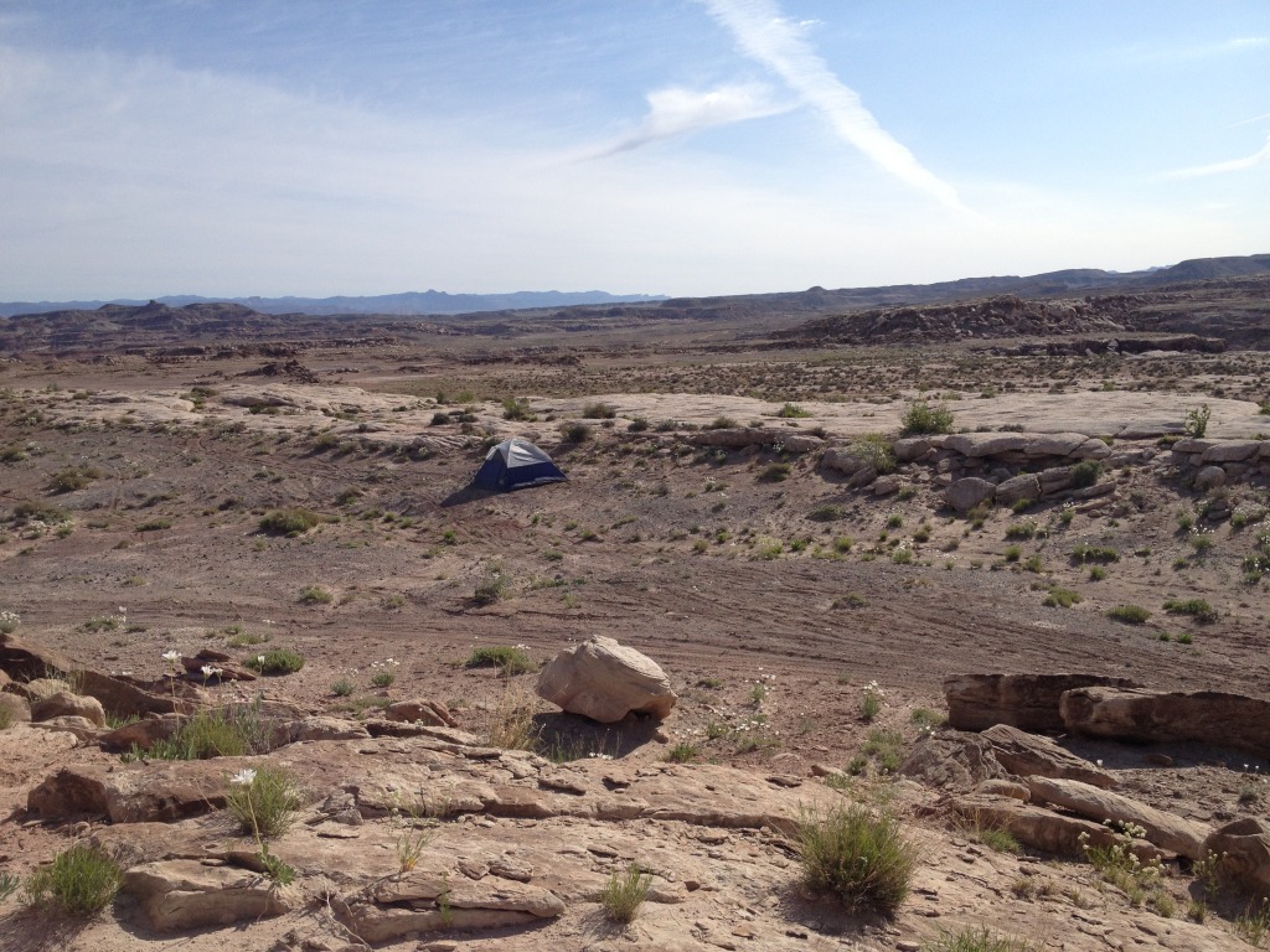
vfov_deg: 40.7
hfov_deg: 52.6
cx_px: 635
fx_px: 1284
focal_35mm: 35
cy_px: 476
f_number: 2.4
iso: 50
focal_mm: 4.28
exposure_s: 1/2513
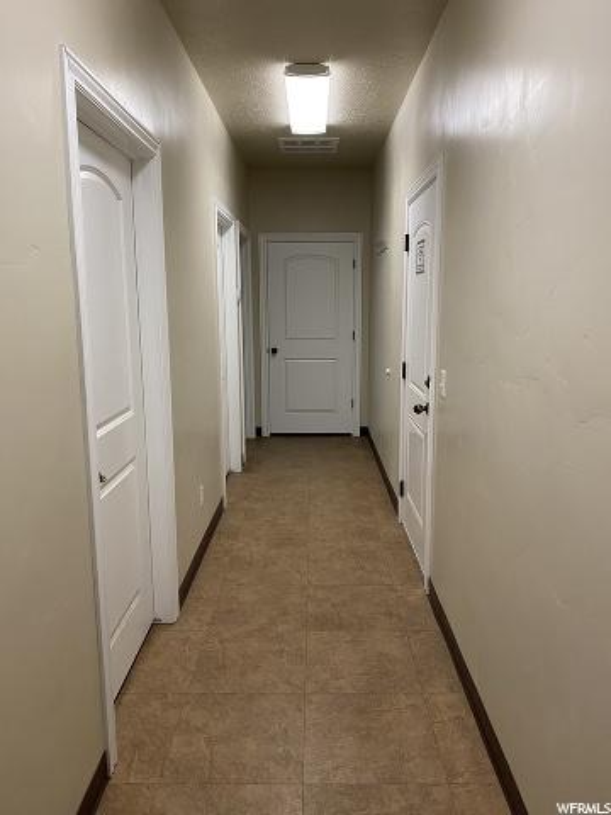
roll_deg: -1.3
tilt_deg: -7.3
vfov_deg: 67.3
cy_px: 408
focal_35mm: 26
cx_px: 306
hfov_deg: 53.1
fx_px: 612
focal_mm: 4.25
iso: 160
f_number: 1.8
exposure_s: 1/52
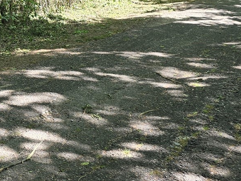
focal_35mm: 80
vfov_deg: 17.8
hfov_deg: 20.9
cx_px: -115
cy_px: -18
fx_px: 557
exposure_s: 1/180
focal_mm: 6.3
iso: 25
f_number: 1.7
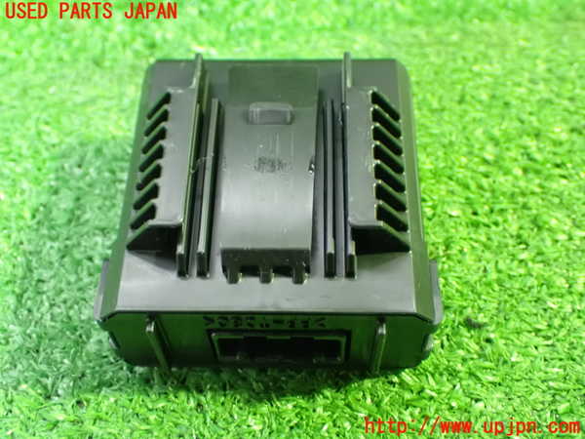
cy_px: 220
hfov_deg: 42.9
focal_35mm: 44
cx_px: 292
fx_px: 744
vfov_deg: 32.9
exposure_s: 1/15
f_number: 2.9
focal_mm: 7.84
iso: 1600
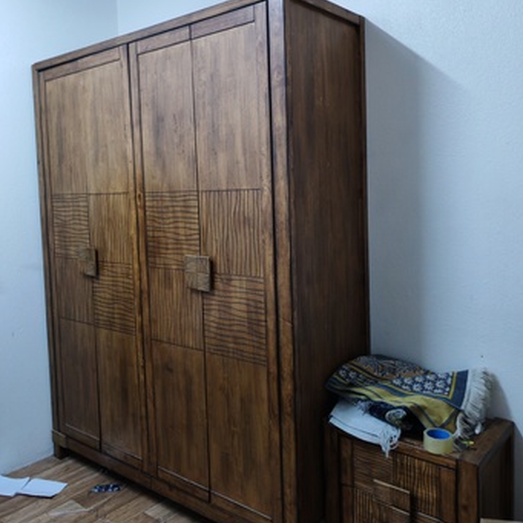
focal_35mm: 32
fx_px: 547
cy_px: 238
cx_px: 262
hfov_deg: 51.1
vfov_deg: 51.0
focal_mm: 5.52
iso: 800
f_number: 1.95
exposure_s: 1/33
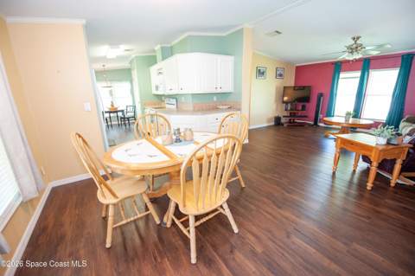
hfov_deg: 102.4
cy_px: 138
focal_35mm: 14
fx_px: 167
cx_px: 208
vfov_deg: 79.1
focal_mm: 14
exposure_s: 1/160
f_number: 3.2
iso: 1250
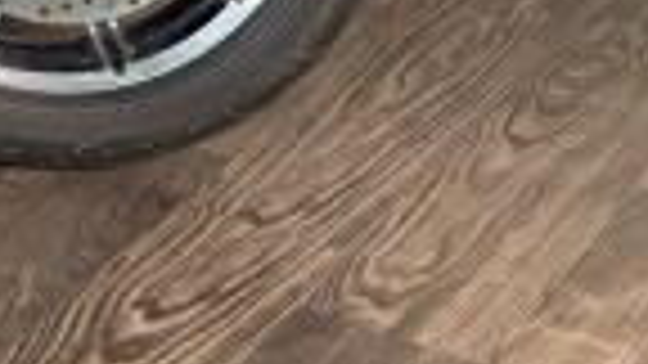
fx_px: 2698
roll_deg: +0.1
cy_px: -625
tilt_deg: -8.8
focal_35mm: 157
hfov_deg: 11.2
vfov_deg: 7.1
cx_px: -963
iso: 250
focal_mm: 5.96
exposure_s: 1/60
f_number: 1.6
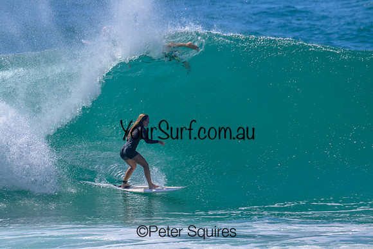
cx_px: 149
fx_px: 9959
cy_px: 131
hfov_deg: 2.1
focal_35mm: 961
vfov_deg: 1.4
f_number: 11
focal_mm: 800
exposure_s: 1/2000
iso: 800
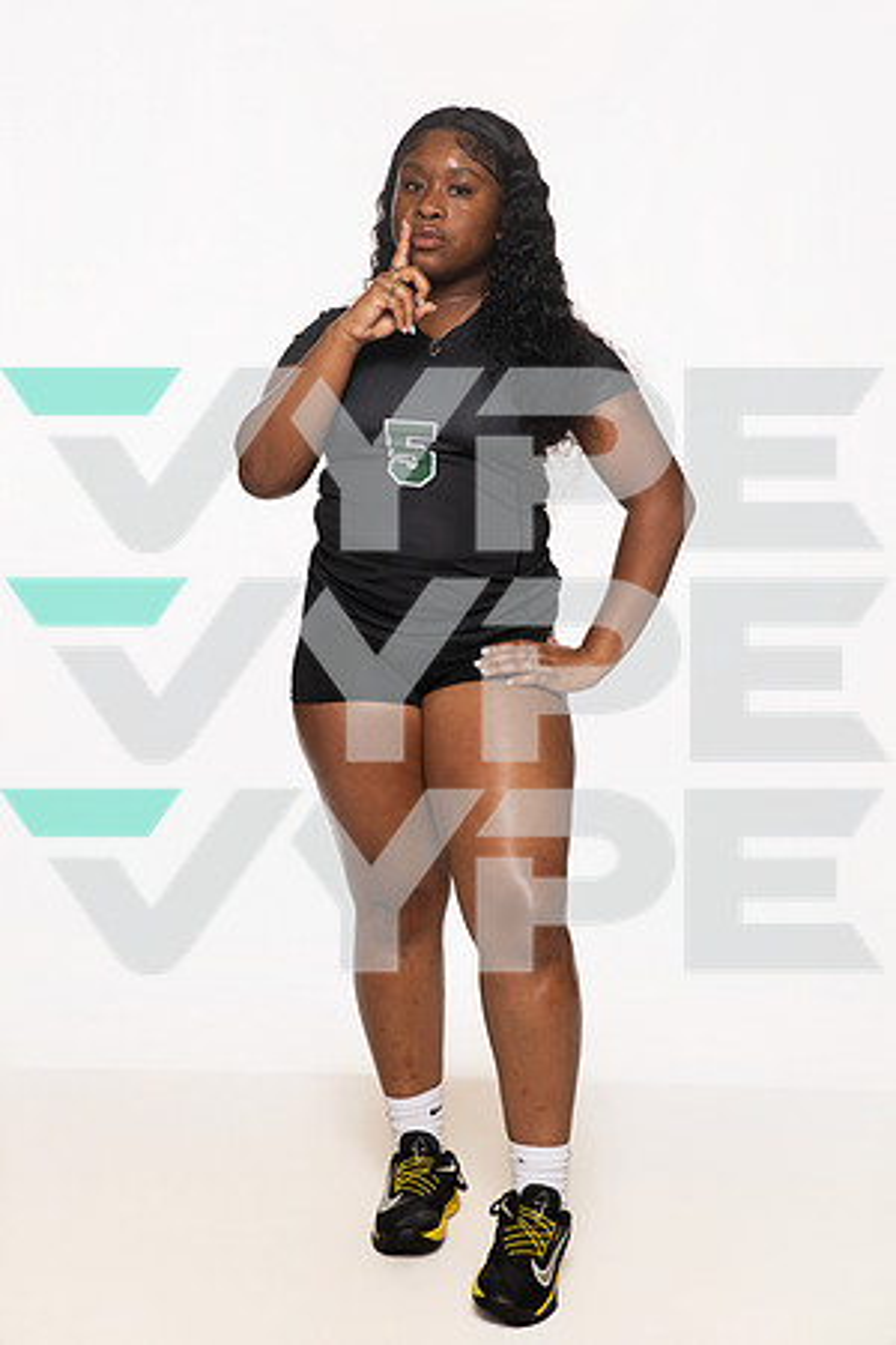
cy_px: 672
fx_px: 2314
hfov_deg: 21.9
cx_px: 448
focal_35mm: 62
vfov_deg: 32.4
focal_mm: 62
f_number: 7.1
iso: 800
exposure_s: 1/320
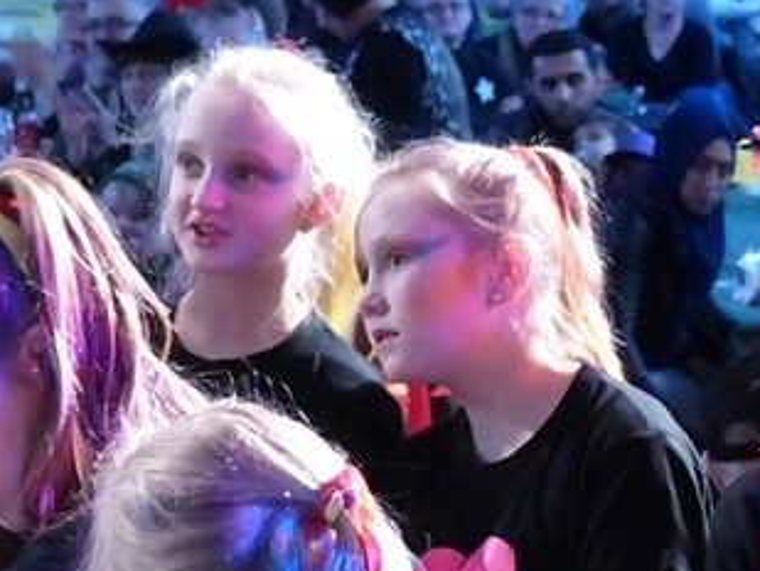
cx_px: 320
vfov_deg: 5.8
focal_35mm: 254
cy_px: 506
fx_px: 5579
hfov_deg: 7.8
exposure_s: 1/100
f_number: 2.8
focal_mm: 23.1
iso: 1600
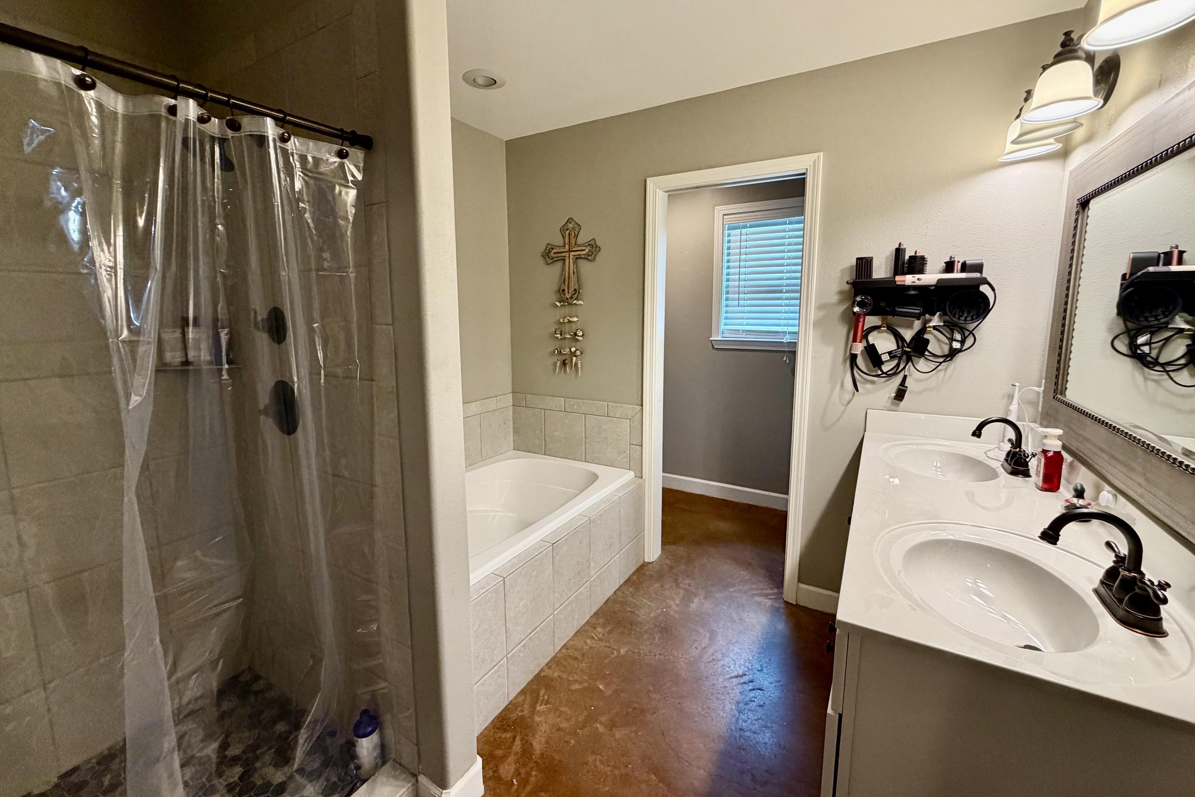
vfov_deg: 77.3
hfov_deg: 100.4
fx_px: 498
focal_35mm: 15
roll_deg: +0.7
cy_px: 379
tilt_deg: -7.6
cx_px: 591
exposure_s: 1/60
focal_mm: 2.22
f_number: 2.2
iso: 250
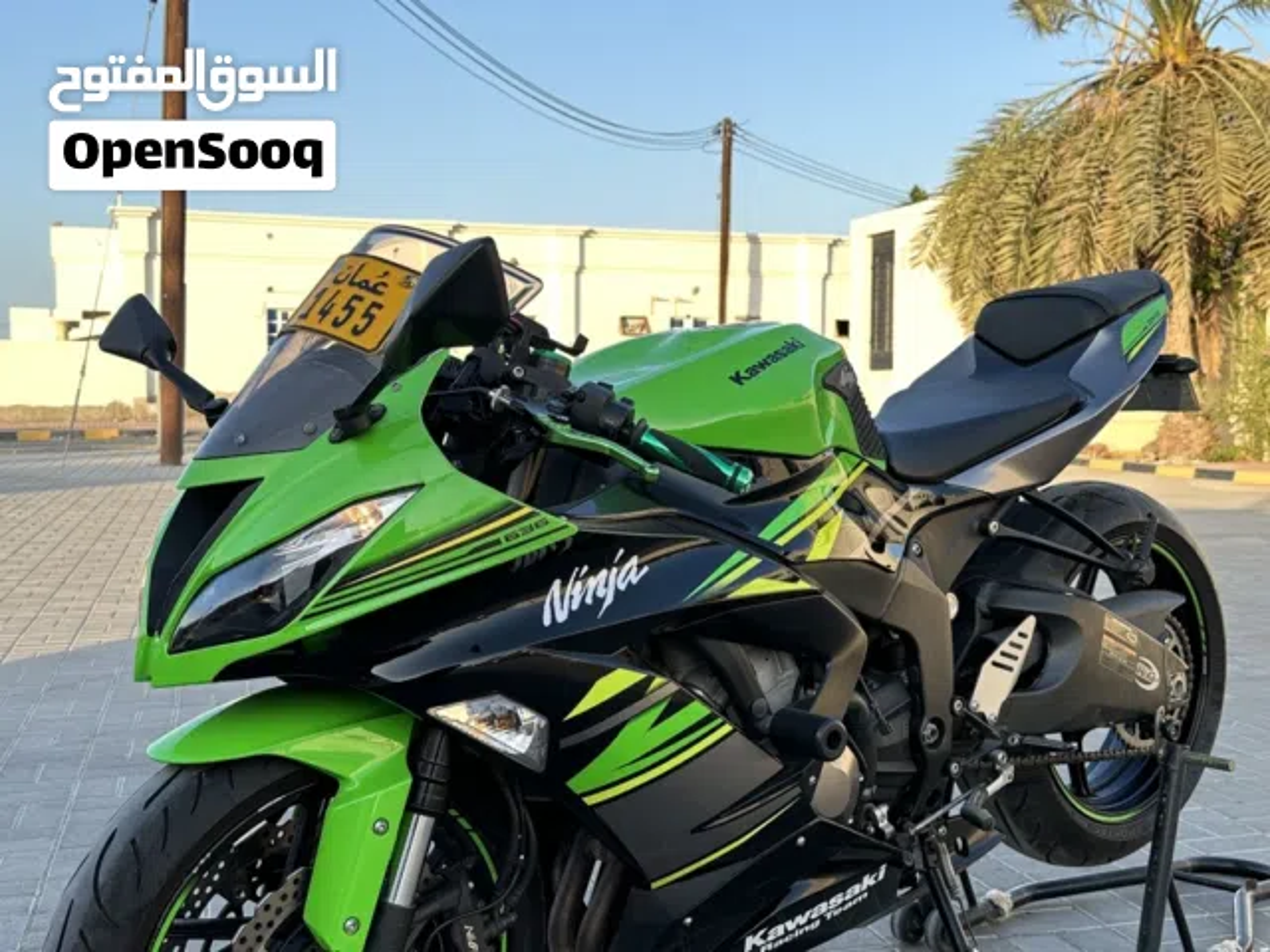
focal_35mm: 24
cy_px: 476
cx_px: 635
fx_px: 881
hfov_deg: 71.6
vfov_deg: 56.8
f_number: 1.78
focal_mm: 6.86
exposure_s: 1/402
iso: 80
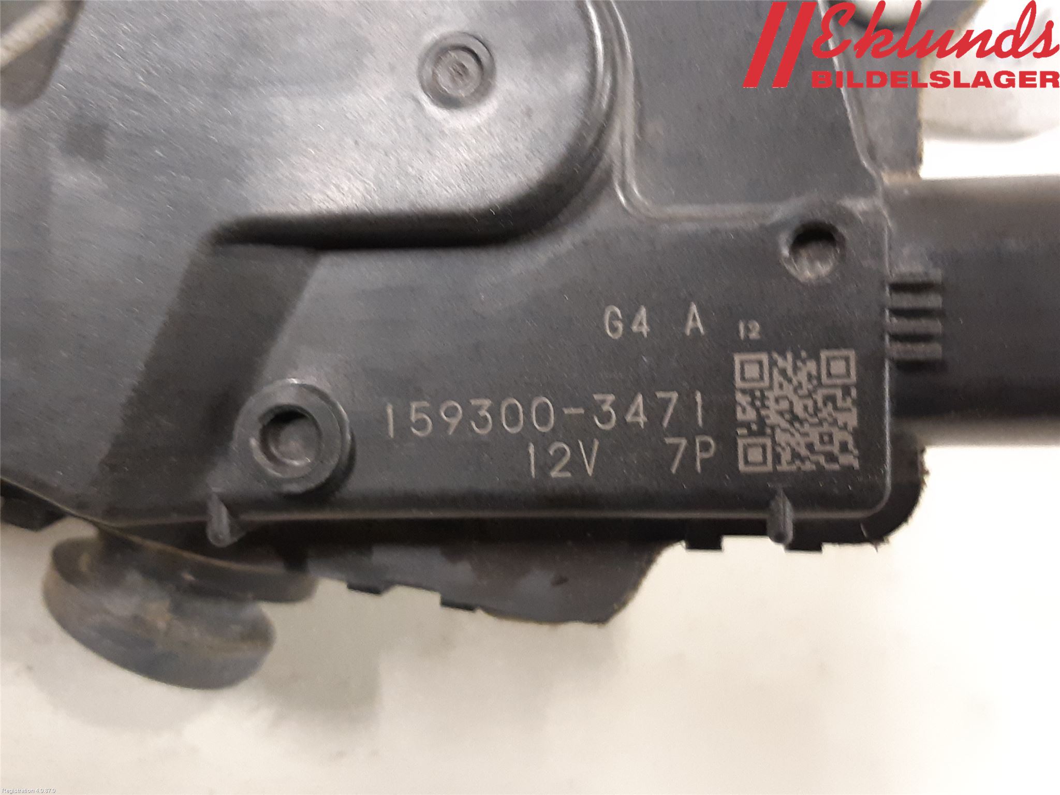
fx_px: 796
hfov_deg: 67.3
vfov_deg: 53.1
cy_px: 398
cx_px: 530
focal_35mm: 26
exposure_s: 1/25
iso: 320
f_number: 1.7
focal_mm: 3.93
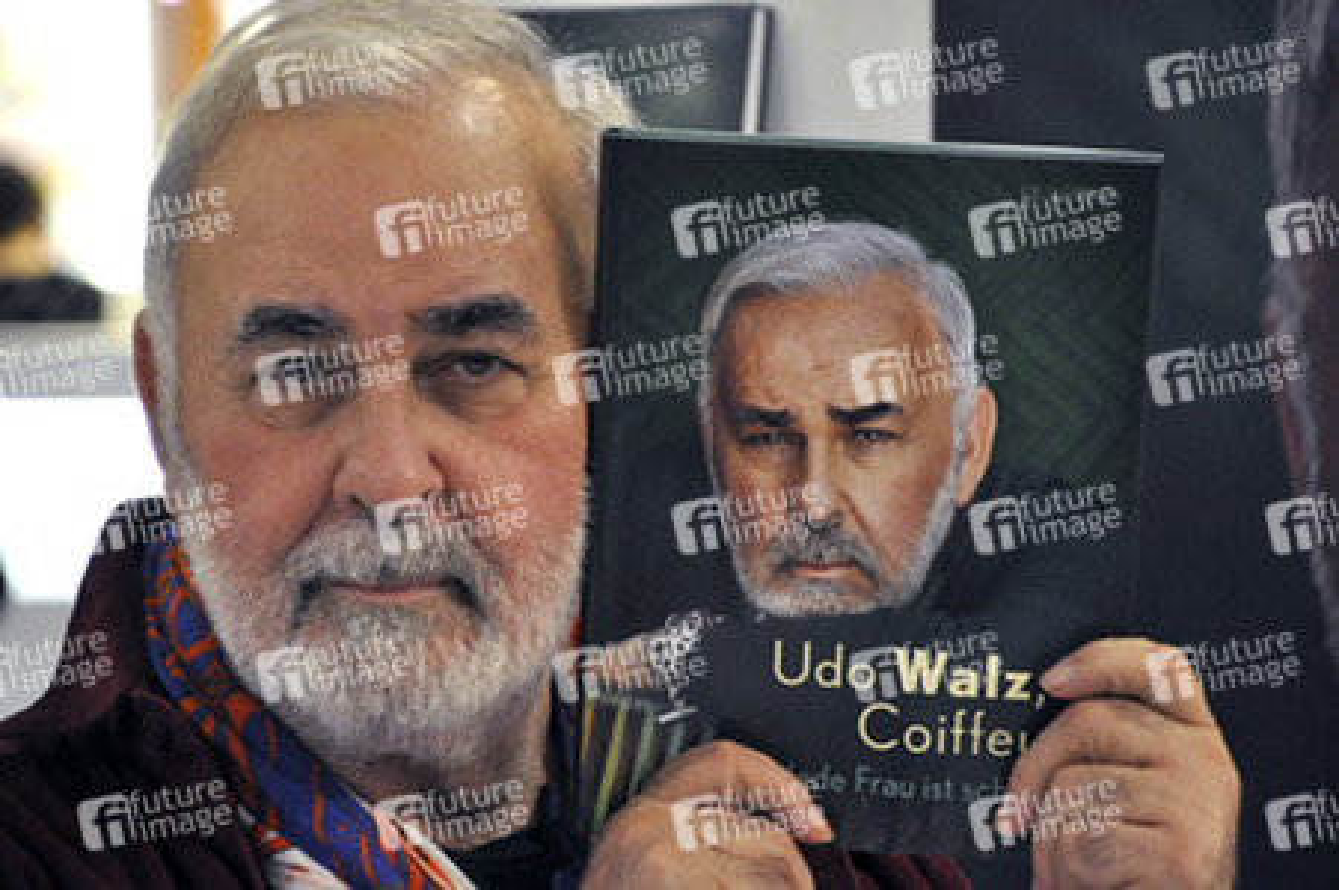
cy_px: 445
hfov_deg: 12.2
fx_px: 6244
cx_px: 670
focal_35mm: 168
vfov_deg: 8.2
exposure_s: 1/80
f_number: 5.6
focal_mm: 112
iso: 2500
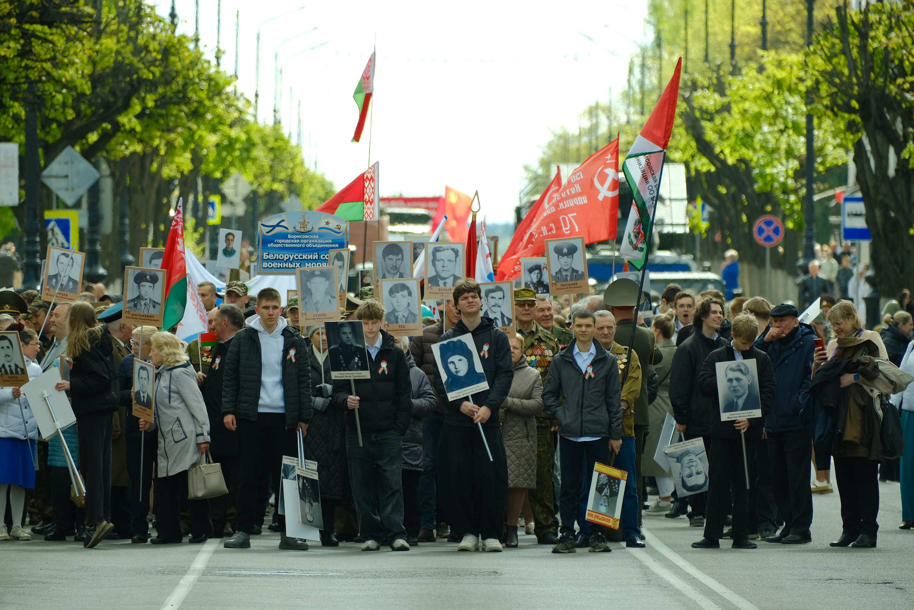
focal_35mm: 450
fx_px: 11425
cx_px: 457
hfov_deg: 4.6
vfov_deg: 3.1
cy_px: 305
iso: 160
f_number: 5.6
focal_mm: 300
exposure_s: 1/200
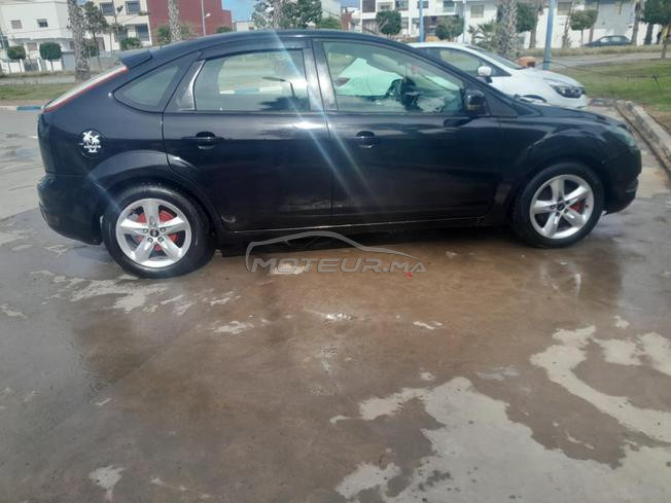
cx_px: 336
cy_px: 252
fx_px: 504
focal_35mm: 26
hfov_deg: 67.3
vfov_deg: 53.1
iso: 40
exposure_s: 1/248
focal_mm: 3.98
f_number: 1.8
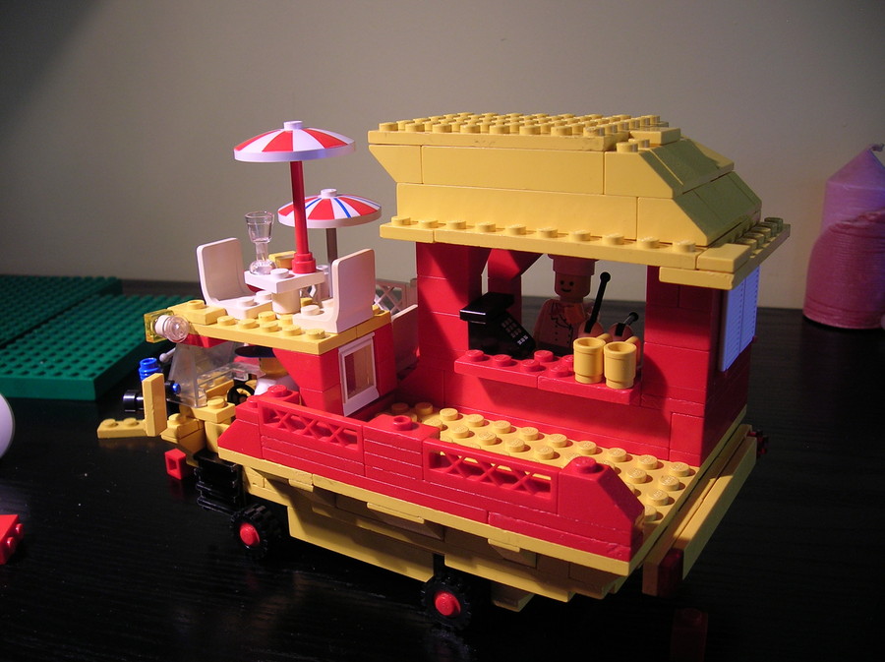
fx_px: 868
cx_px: 442
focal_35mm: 34
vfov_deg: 41.7
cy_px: 331
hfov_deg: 54.0
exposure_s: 1/12.3
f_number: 2.9
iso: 50
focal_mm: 5.7
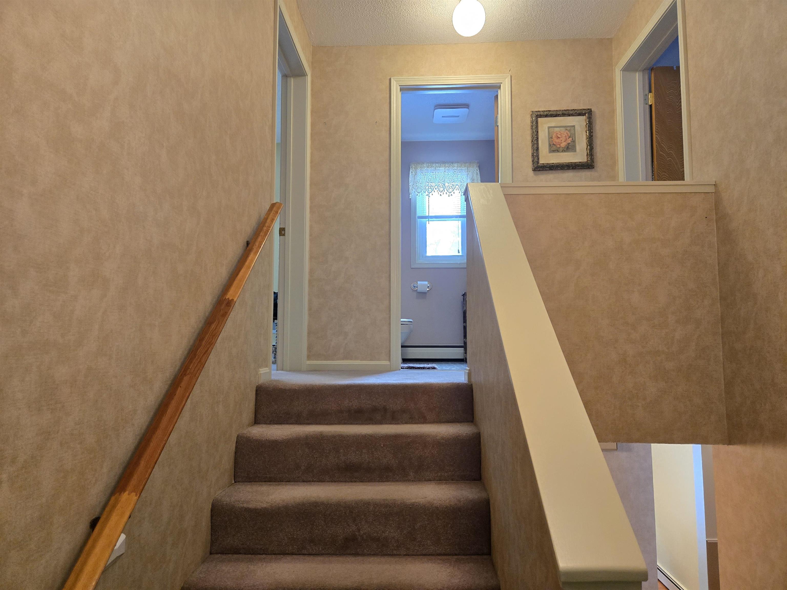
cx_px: 394
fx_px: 523
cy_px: 295
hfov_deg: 73.9
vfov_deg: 58.9
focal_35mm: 23
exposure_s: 1/120
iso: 500
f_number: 1.8
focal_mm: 5.4
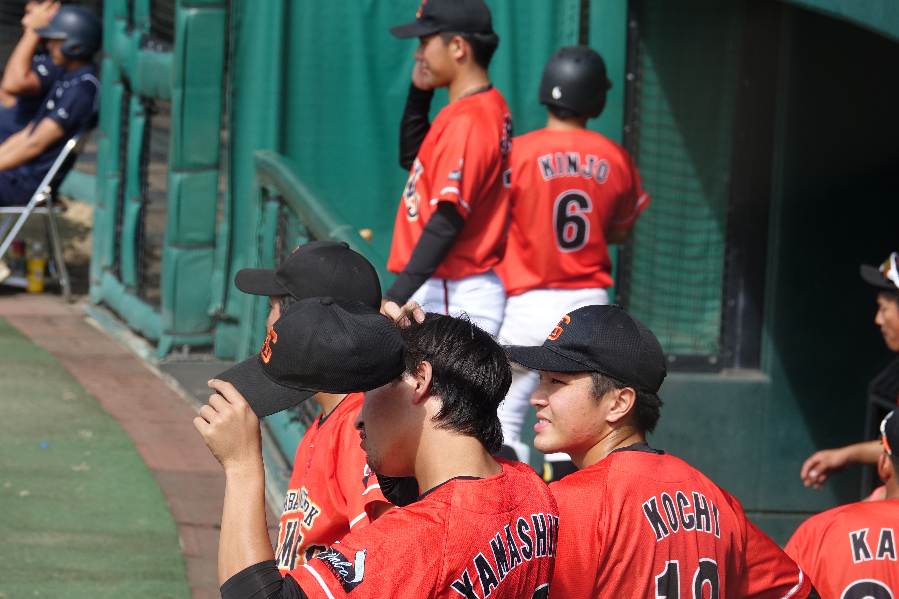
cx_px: 417
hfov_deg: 9.0
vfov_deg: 6.0
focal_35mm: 230
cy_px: 275
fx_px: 5743
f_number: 4
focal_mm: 73.24
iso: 100
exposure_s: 1/500
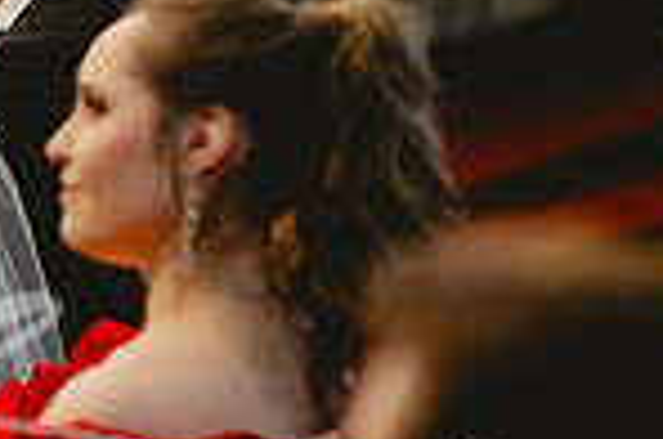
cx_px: -197
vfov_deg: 4.1
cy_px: 40
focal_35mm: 334
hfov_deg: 6.1
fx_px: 6138
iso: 500
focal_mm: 85
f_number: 2
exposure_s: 1/250
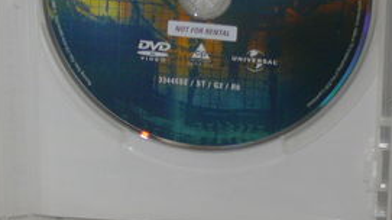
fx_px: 2005
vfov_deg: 6.3
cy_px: 211
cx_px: 103
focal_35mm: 193
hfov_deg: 11.1
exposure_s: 1/30
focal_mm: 9.3
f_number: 3.2
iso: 100
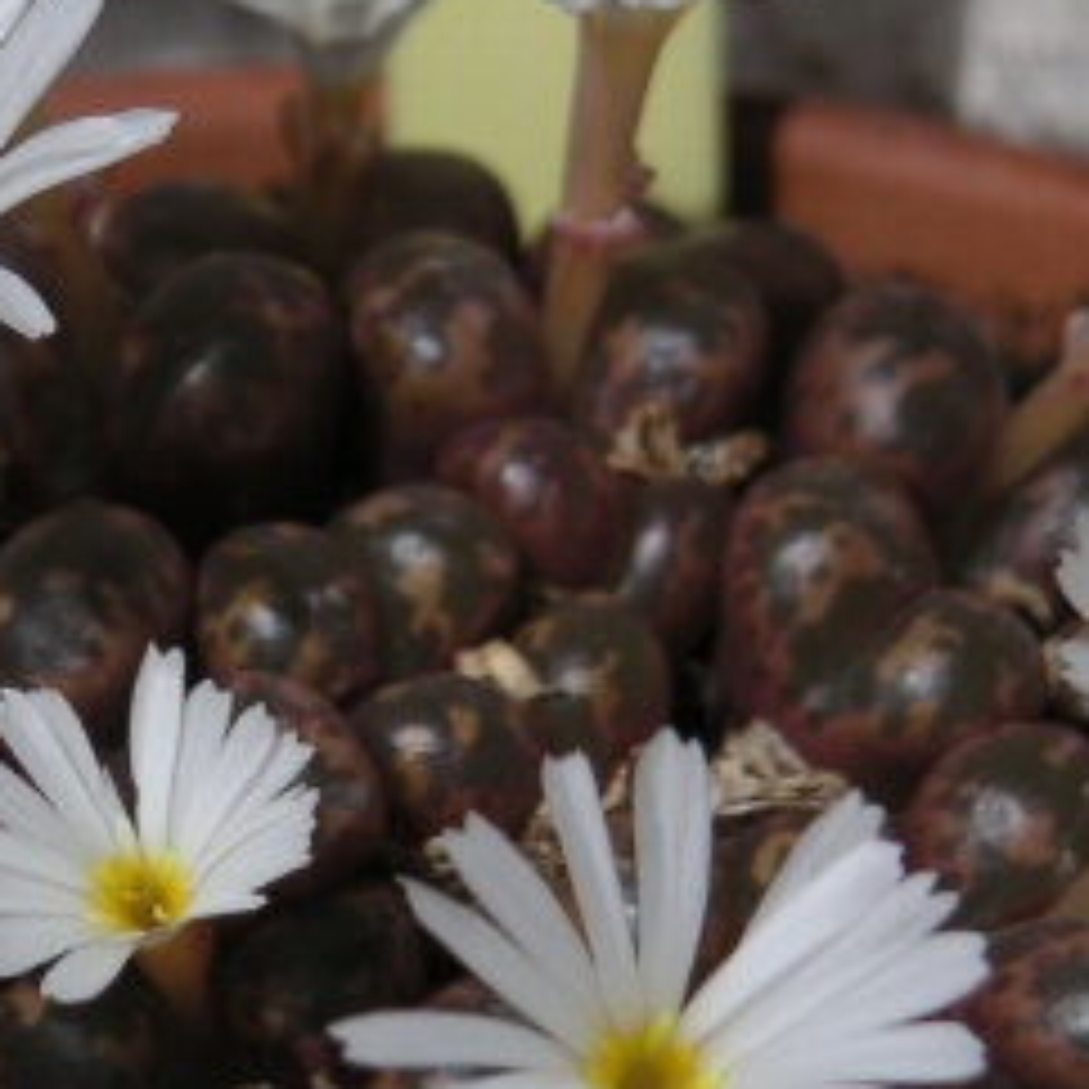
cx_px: 464
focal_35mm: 259
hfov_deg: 6.8
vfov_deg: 6.8
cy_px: 342
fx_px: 9218
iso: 50
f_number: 8
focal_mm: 17.1
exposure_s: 1/180
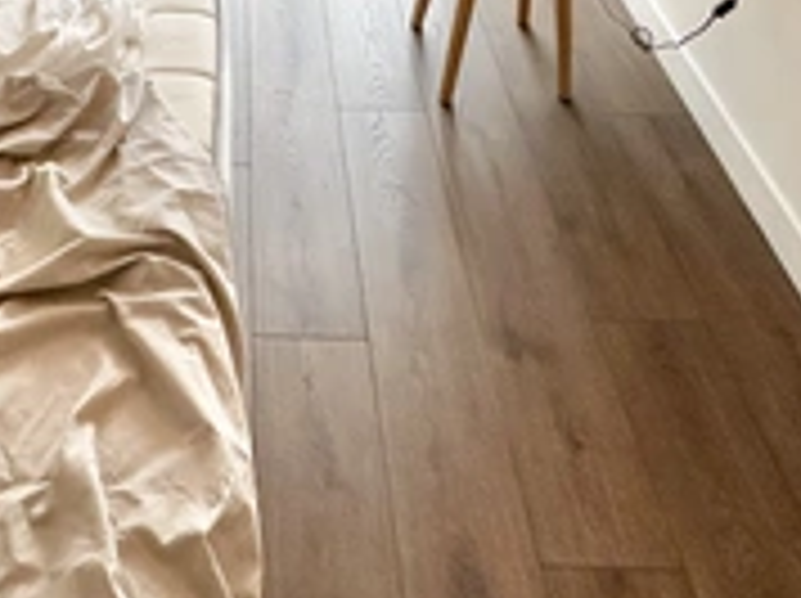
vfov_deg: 26.2
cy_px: -274
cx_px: 209
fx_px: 971
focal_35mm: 42
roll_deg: -0.3
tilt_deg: -20.0
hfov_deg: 43.5
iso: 125
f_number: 2.2
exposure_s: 1/99
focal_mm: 2.22
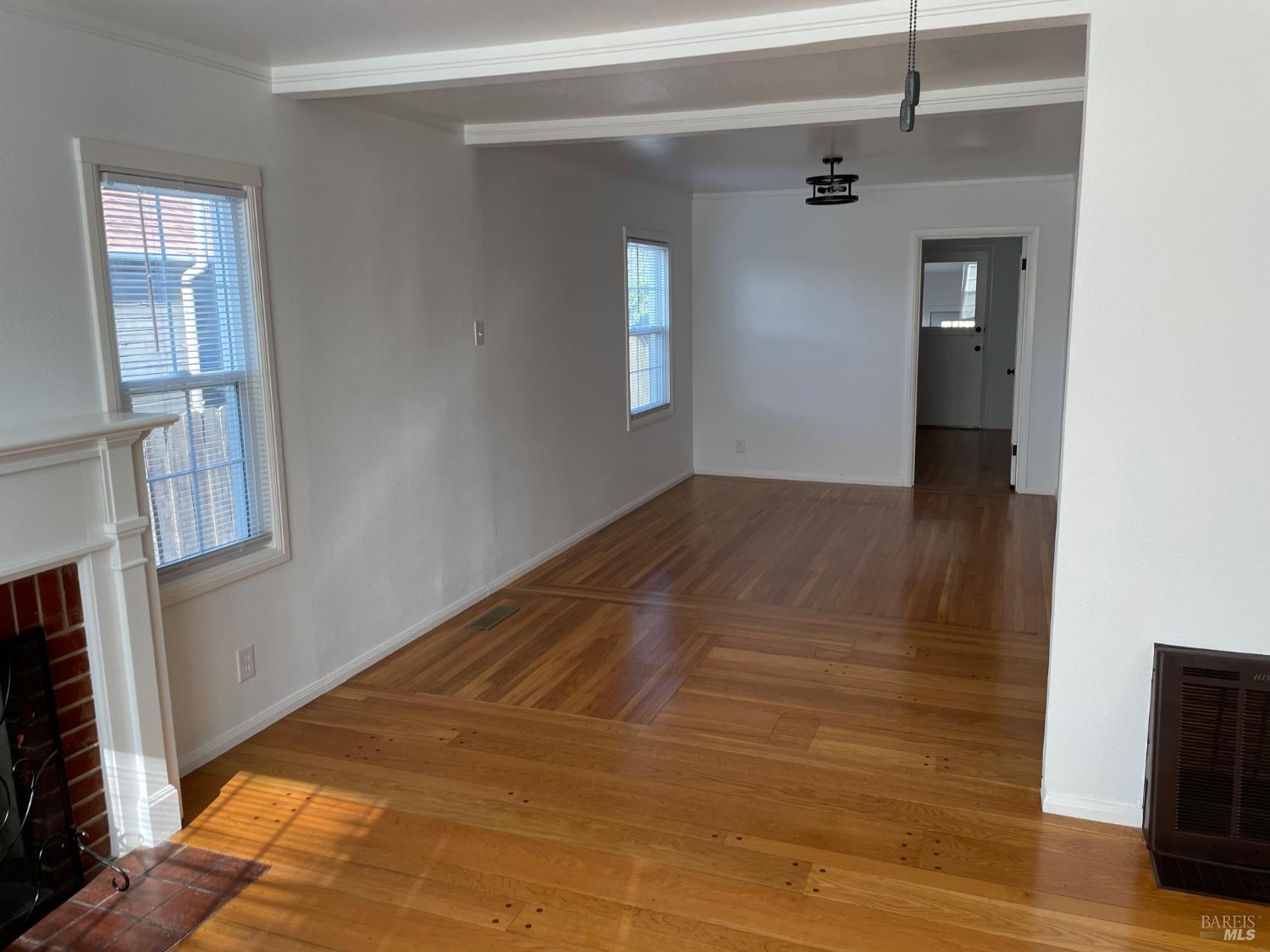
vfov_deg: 53.1
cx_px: 635
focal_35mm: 26
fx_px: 954
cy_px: 476
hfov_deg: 67.3
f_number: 1.6
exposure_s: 1/120
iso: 50
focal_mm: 4.2
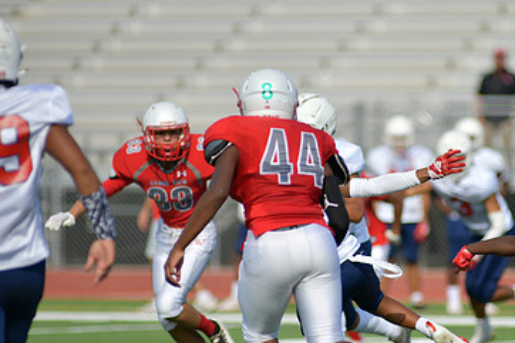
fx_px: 6878
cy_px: 200
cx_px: 354
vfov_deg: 2.9
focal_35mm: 481
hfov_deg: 4.3
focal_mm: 300
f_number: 3.5
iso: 80
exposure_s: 1/2000
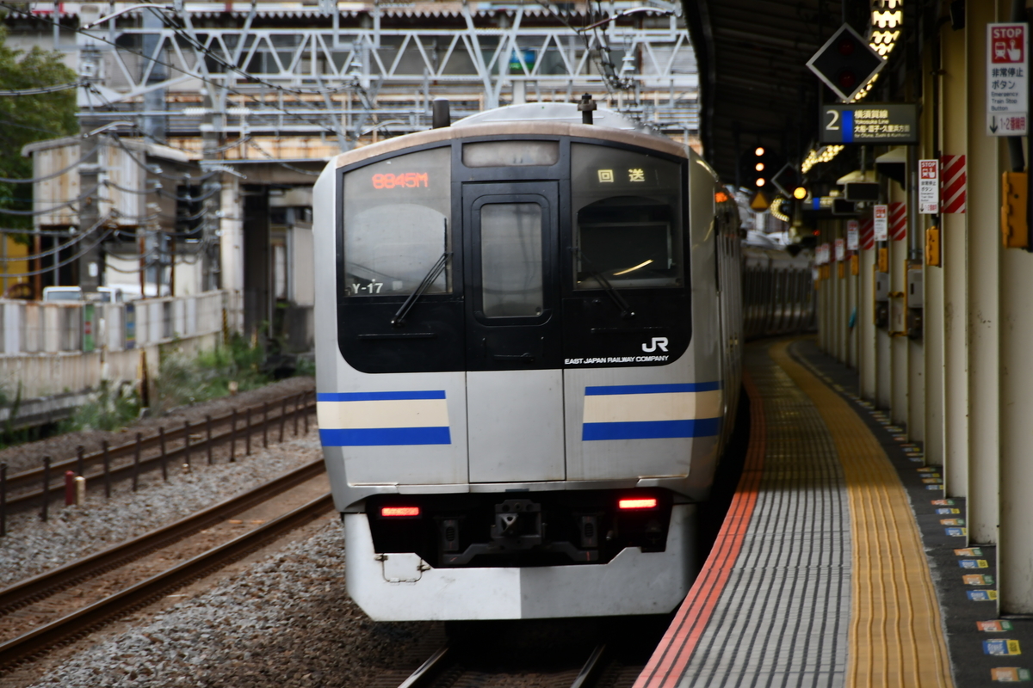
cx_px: 516
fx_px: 8608
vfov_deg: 4.6
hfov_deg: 6.9
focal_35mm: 300
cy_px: 344
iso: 250
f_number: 5.6
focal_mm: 200
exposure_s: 1/125
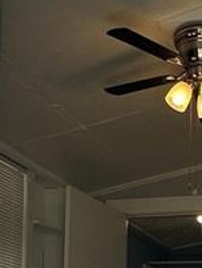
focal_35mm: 83
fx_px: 644
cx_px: 206
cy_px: 364
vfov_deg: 21.0
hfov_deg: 17.4
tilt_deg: +3.0
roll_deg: -1.9
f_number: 2.2
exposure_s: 1/148
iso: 40
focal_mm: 2.22
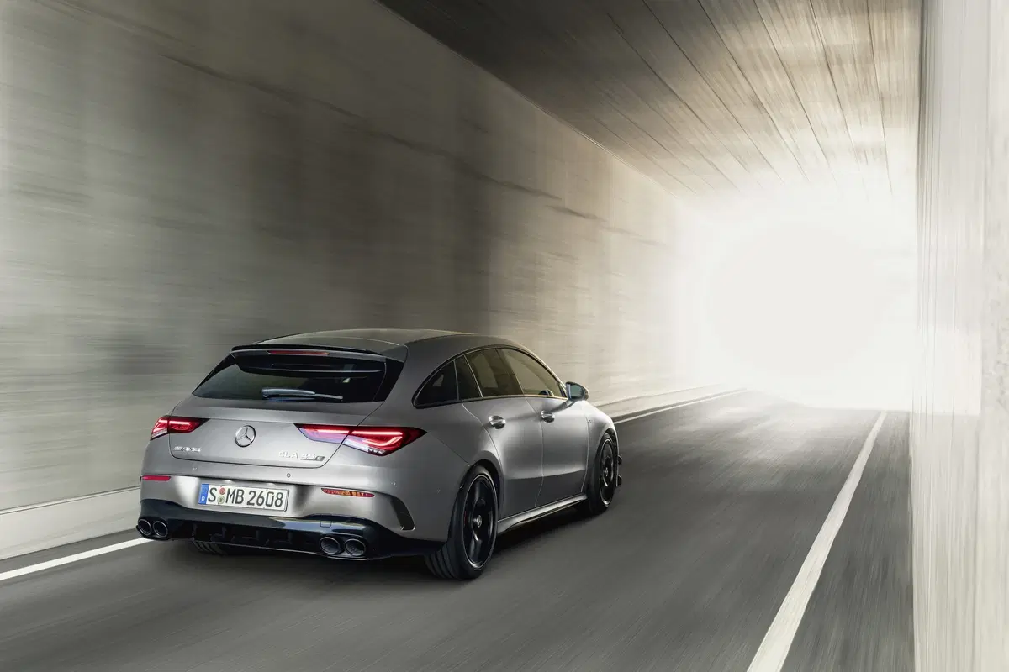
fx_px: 1065
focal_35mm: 38
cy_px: 336
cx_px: 504
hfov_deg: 50.7
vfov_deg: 35.1
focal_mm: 38
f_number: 16
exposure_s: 1/1.25
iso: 100
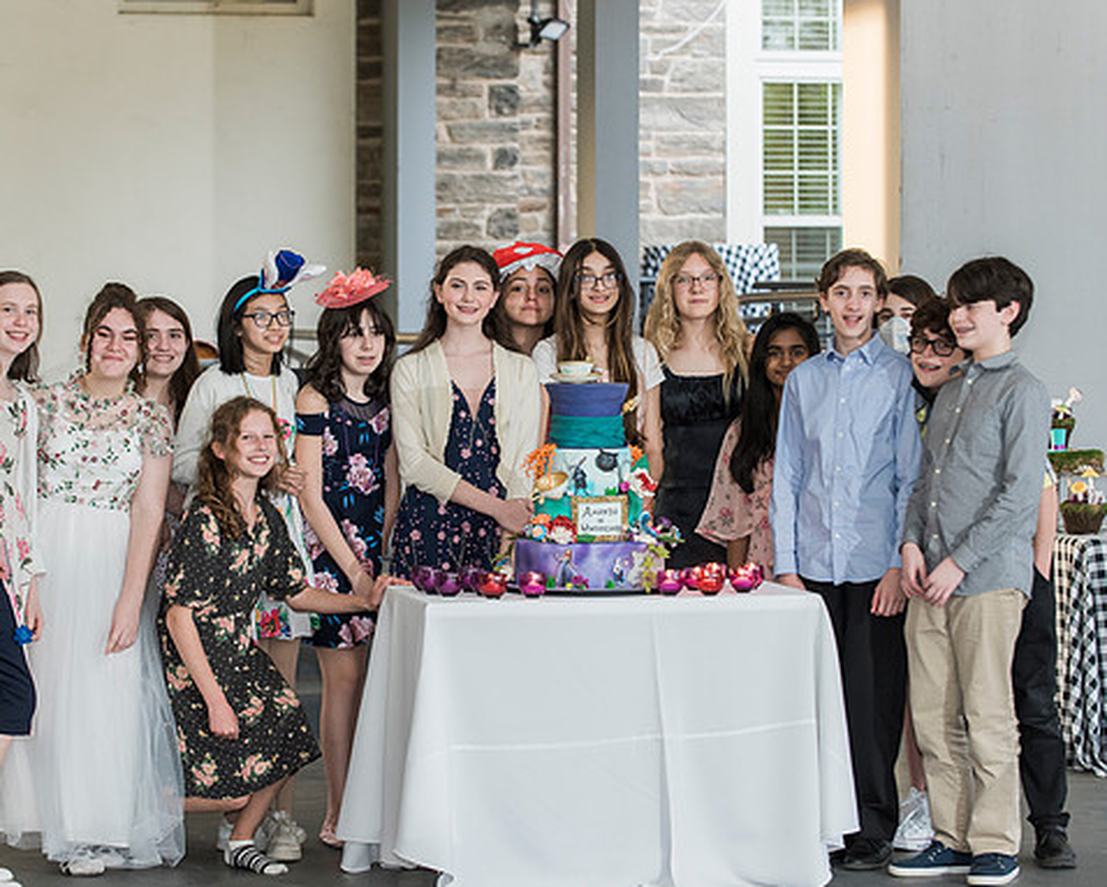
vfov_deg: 12.8
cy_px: 440
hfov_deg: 15.9
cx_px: 469
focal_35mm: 121
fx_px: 3967
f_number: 4
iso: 1000
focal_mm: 102
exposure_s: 1/160
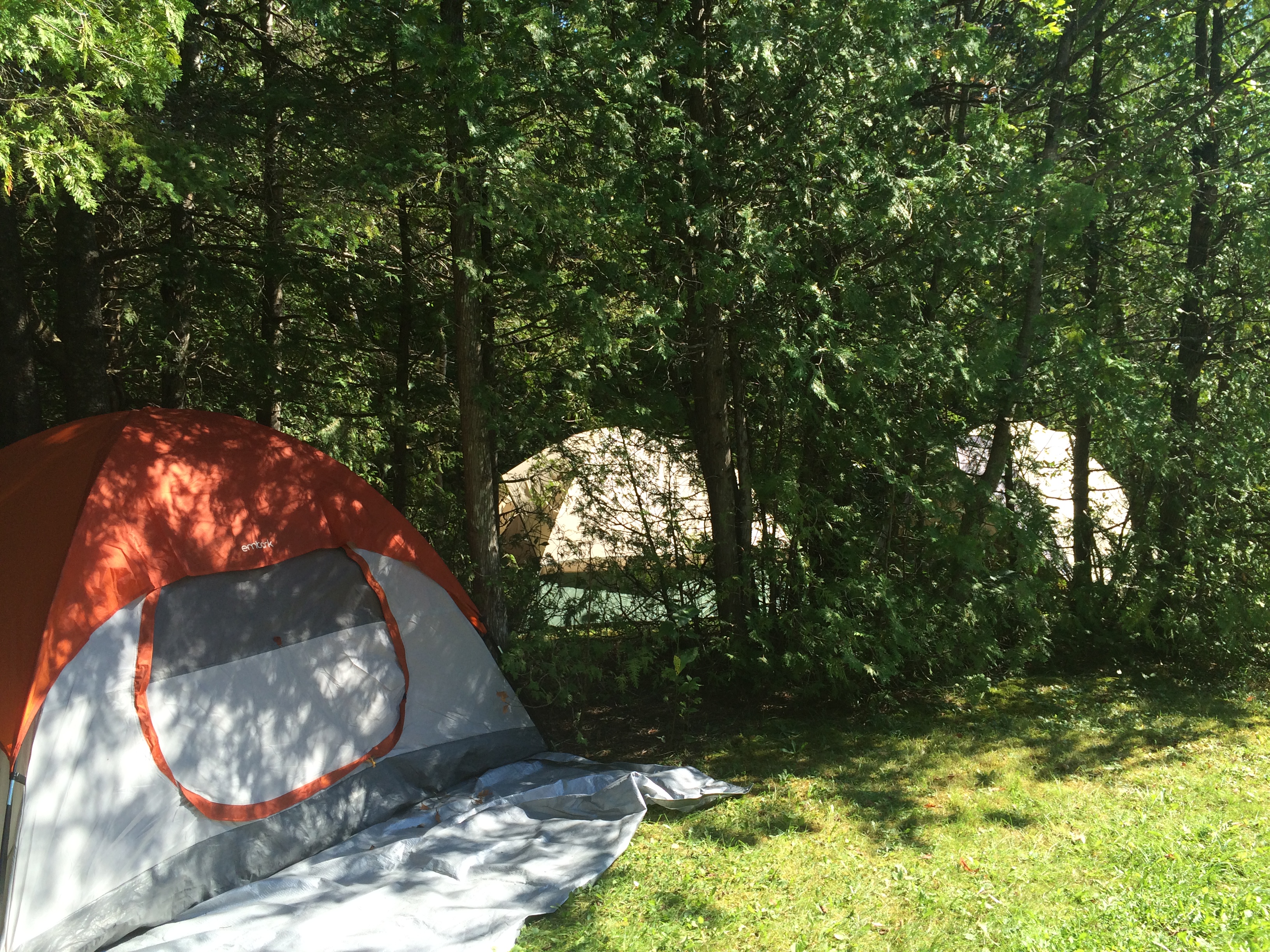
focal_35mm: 29
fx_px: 1064
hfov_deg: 61.7
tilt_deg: -6.4
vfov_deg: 48.2
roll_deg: +1.2
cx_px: 635
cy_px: 476
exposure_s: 1/595
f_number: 2.2
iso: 32
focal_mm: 4.15
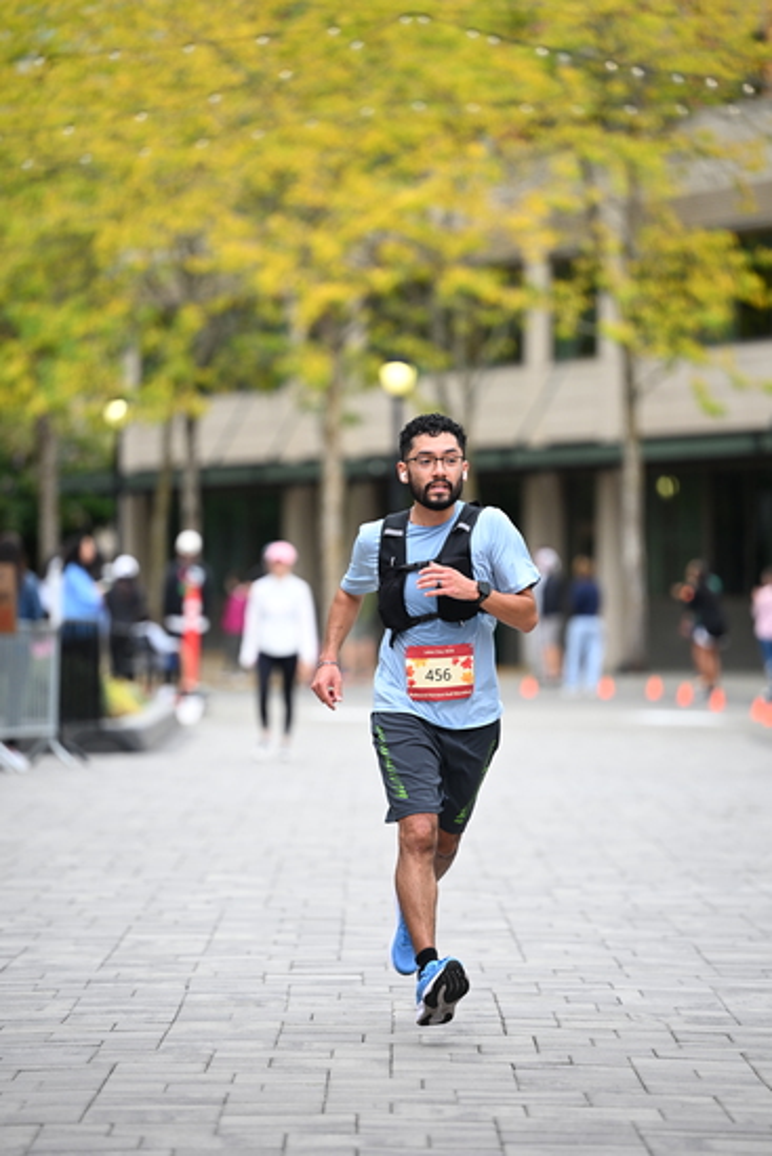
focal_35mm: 170
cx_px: 386
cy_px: 578
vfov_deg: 12.1
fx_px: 5464
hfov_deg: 8.1
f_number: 2.8
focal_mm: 170
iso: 640
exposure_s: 1/1600
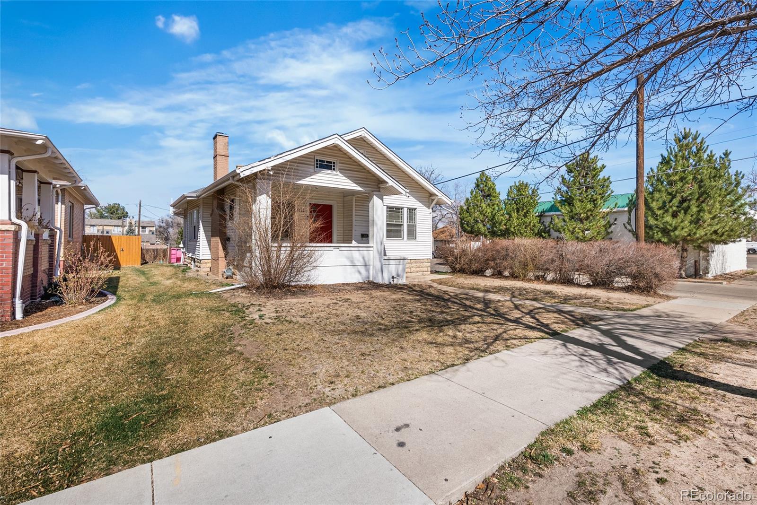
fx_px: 337
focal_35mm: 16
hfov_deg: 96.7
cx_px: 378
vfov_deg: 73.8
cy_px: 252
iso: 200
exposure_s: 1/125
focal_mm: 16
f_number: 8
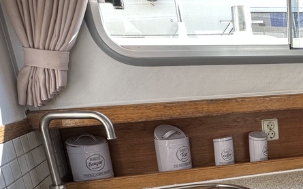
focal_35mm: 40
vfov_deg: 30.3
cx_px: 308
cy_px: 176
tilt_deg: -16.7
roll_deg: +0.5
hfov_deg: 42.1
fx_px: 330
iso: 80
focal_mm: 2.22
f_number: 2.2
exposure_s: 1/99
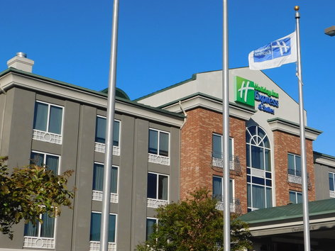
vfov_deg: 24.0
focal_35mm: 61
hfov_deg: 31.4
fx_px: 590
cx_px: 227
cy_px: 123
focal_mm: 6.3
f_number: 7
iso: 125
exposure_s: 1/500
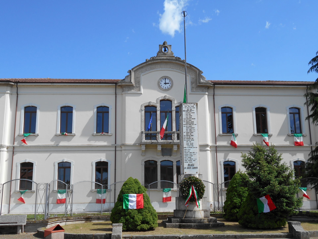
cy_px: 120
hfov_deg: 47.9
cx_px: 159
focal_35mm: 39
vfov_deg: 36.8
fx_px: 358
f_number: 3.9
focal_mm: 6.7
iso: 80
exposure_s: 1/800
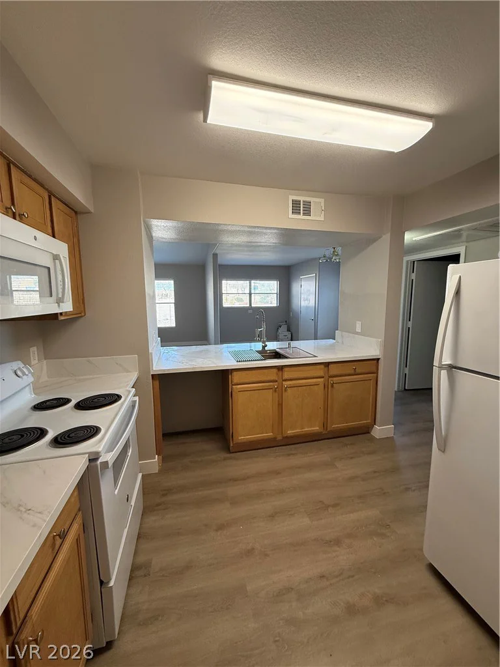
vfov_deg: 102.1
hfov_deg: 85.7
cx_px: 250
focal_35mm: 14
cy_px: 334
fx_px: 270
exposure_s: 1/120
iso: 160
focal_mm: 2.22
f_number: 2.2
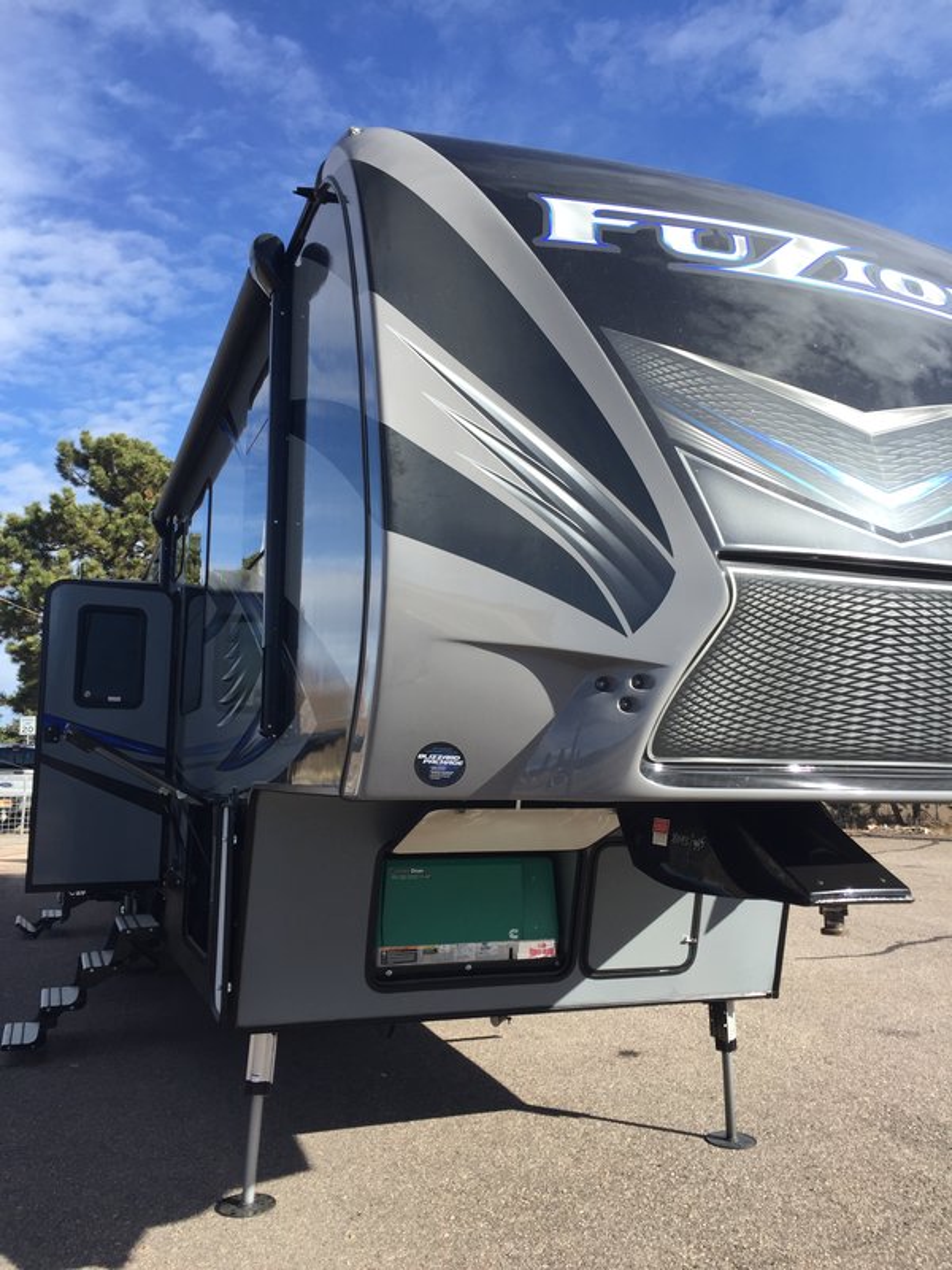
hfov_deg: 48.2
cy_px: 635
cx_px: 476
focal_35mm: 29
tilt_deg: +9.3
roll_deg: +2.3
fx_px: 1063
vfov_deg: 61.7
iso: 32
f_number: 2.2
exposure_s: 1/898
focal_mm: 4.15
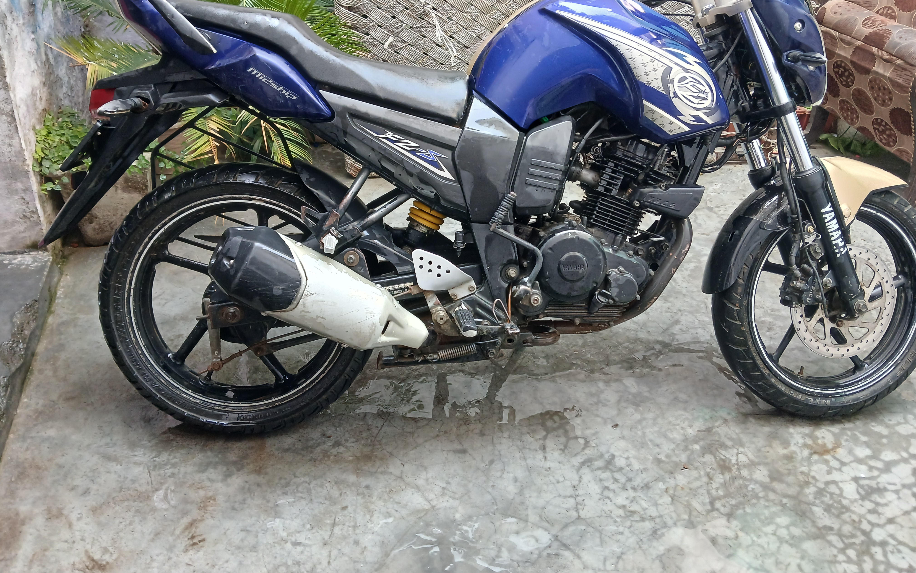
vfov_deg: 44.5
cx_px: 465
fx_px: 699
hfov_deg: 66.5
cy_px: 252
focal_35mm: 28
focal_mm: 3.98
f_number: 1.8
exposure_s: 1/50
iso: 160
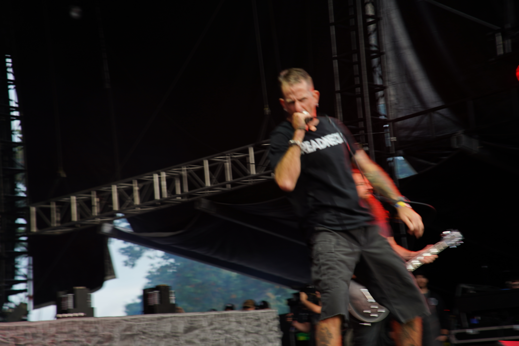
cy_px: 173
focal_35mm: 82
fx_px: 1182
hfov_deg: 24.8
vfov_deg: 16.7
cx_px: 260
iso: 100
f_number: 4.5
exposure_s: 1/40
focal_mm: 82
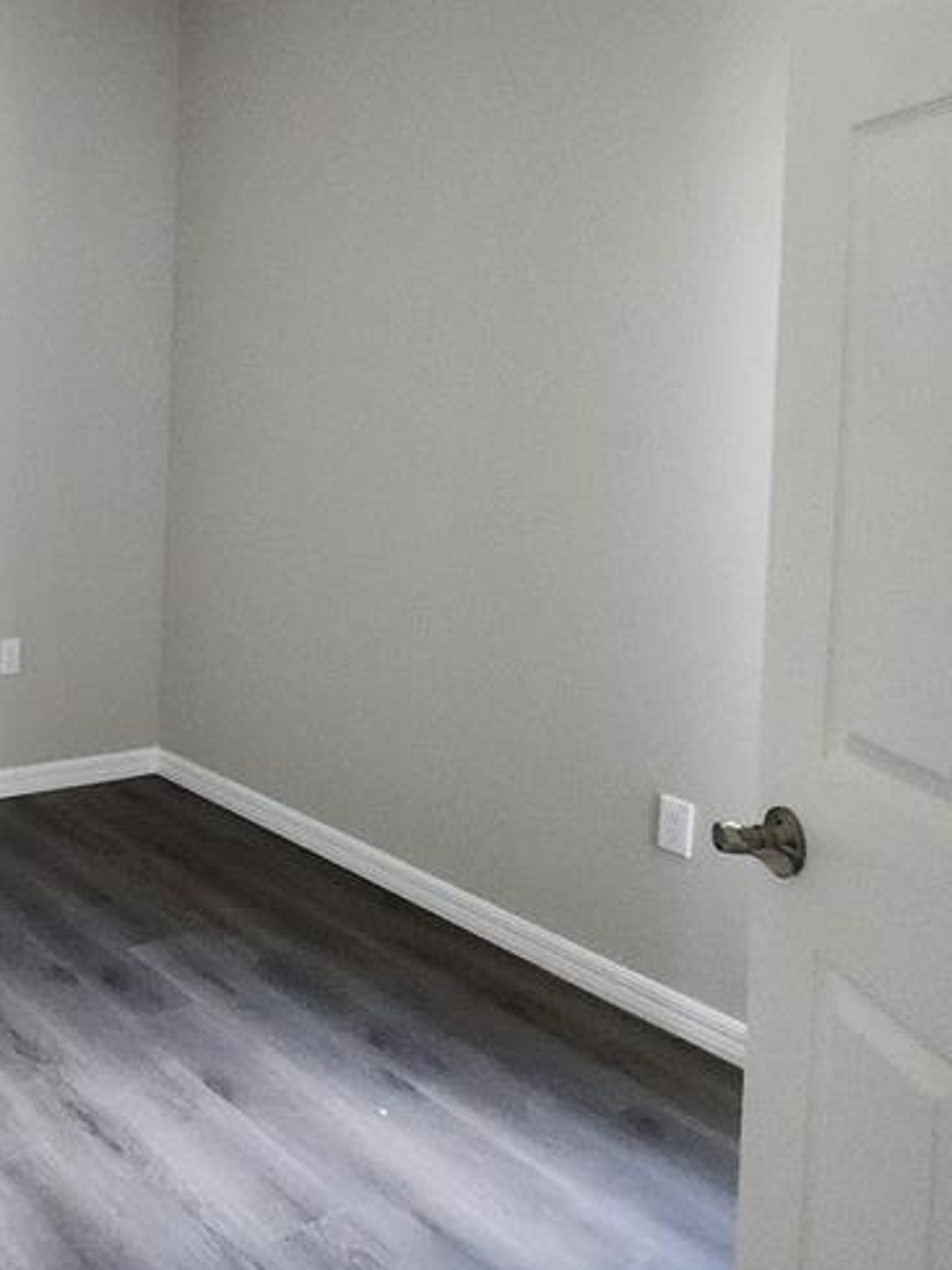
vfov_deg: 55.5
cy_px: 409
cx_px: 0
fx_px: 1173
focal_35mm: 32
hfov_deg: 39.1
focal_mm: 1.74
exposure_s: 1/24
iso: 640
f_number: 2.2
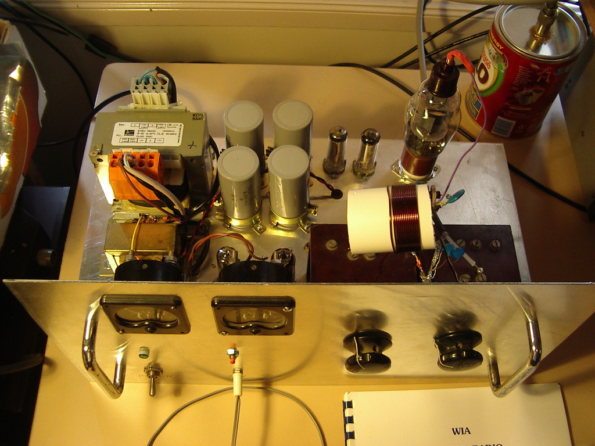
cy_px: 223
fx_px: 653
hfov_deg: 49.0
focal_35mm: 38
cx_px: 298
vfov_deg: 37.7
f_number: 2.6
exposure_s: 1/13
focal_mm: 5.8
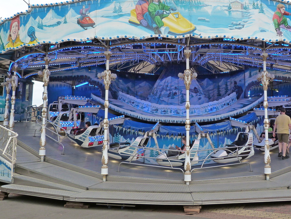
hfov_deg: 44.4
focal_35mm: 42
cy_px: 73
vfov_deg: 34.1
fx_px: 353
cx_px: 181
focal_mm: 5.2
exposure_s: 1/250
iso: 160
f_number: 4.5
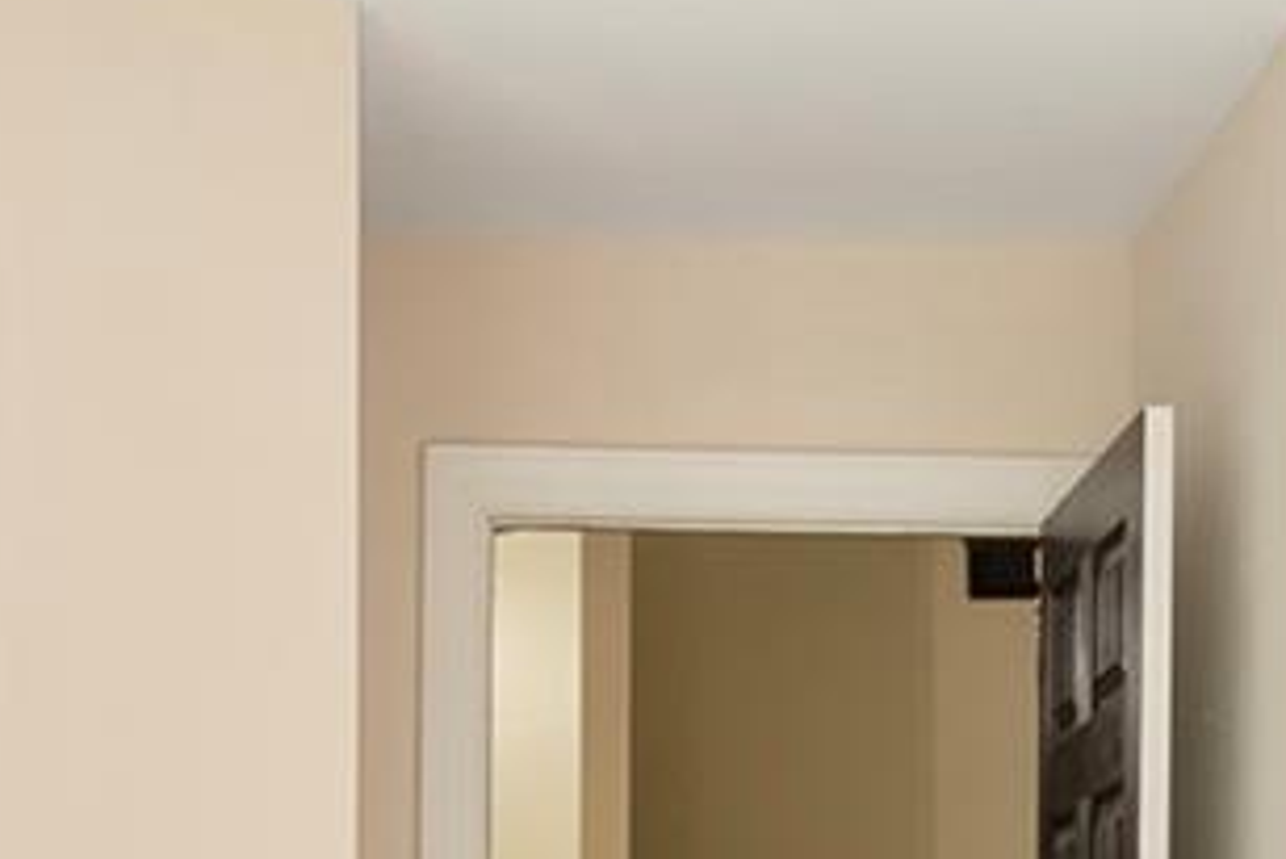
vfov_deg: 13.1
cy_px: 1188
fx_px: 3574
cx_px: 670
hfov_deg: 20.4
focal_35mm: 100
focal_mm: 15
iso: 100
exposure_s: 1/3
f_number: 11
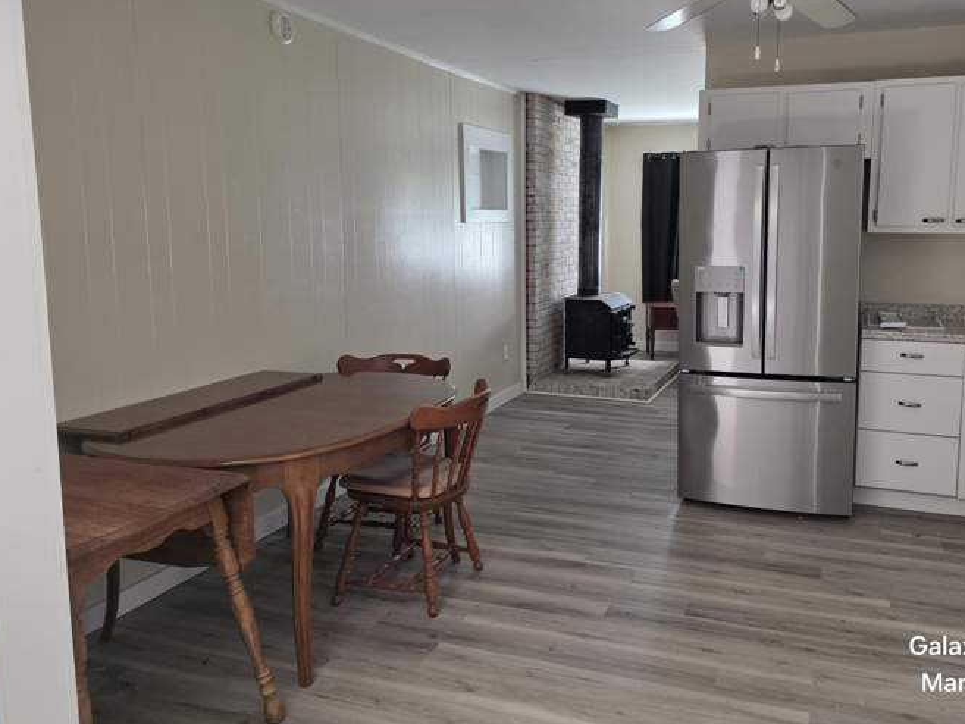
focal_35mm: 28
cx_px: 573
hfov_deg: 62.9
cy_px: 308
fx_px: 781
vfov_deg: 49.6
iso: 320
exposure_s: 1/120
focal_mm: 6.3
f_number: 1.7
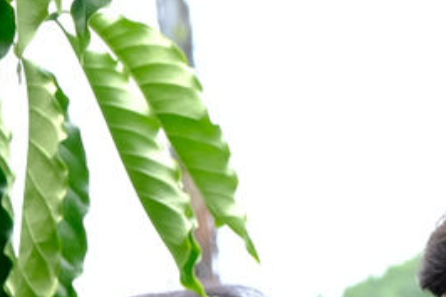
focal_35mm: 231
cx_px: -384
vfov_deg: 5.6
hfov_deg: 8.5
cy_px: 799
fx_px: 2860
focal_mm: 20.2
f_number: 5
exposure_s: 1/500
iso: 500
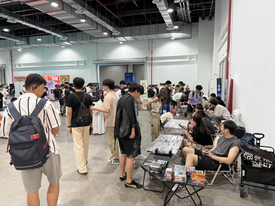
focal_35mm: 24
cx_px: 138
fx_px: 191
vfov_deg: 56.8
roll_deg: +0.0
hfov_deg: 71.6
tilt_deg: -5.4
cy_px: 103
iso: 200
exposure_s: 1/100
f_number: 1.78
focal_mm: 6.76
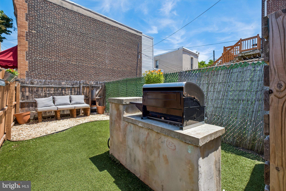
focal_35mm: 15
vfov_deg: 77.3
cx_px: 143
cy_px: 96
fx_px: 119
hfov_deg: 100.4
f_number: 8
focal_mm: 10
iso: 250
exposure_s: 1/280
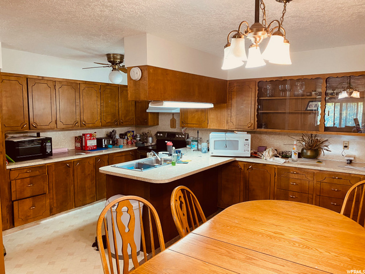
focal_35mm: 26
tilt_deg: -4.7
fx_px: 274
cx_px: 182
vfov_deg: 53.1
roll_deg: -0.2
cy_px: 137
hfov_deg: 67.3
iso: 200
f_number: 1.8
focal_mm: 4.25
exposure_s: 1/60
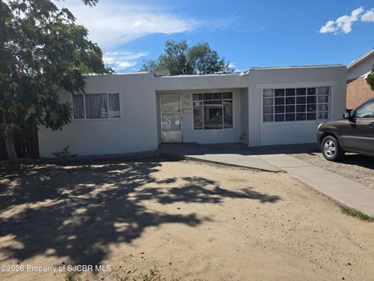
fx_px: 248
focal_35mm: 23
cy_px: 140
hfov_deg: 73.9
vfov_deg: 58.9
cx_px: 187
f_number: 1.7
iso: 80
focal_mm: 6.3
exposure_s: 1/6809
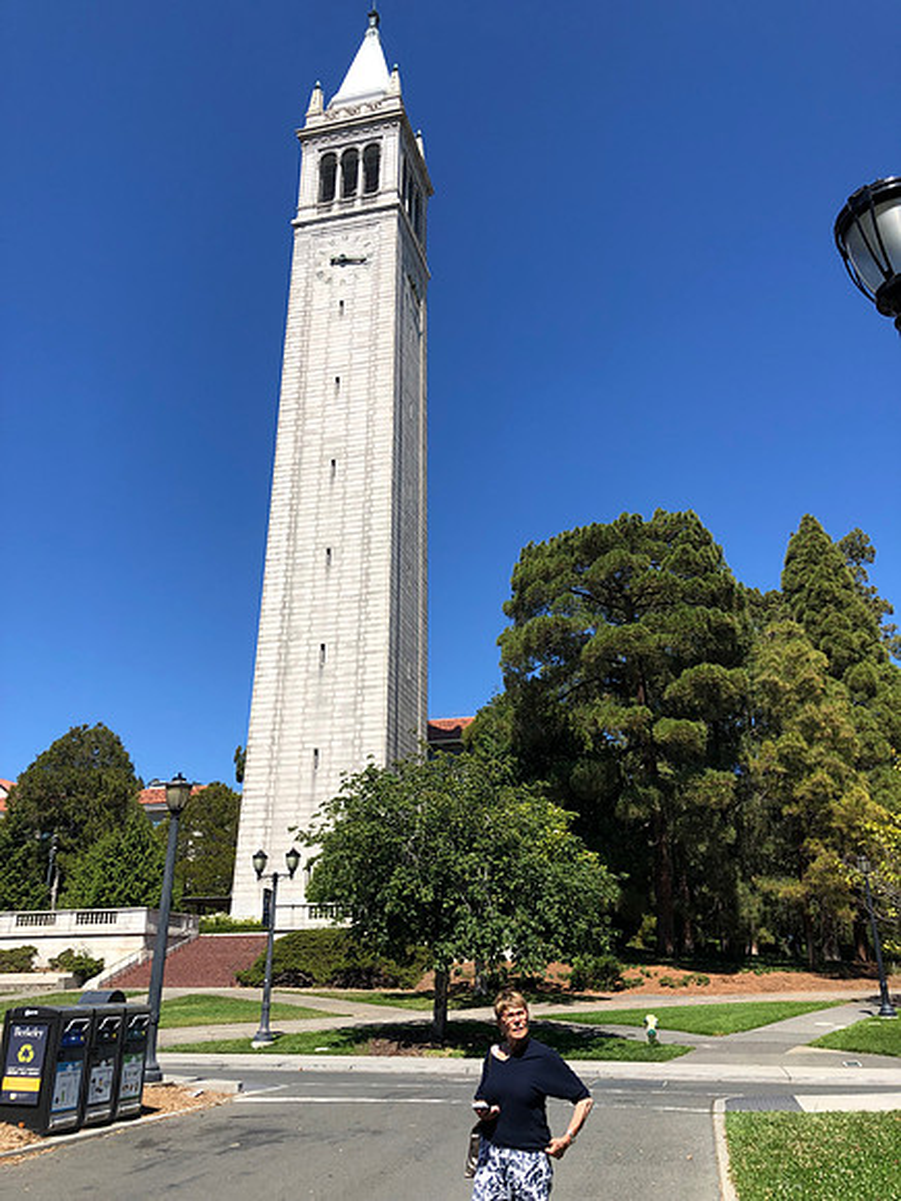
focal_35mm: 28
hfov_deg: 49.7
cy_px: 600
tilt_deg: +24.7
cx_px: 450
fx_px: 972
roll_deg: -0.5
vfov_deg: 63.4
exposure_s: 1/1656
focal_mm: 3.99
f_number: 1.8
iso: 20
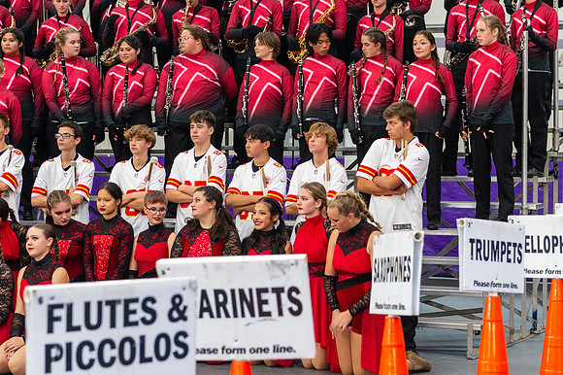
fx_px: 1357
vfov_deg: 15.7
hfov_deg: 23.4
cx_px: 264
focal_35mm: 87
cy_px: 154
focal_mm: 70
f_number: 6.3
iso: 3200
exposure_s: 1/80
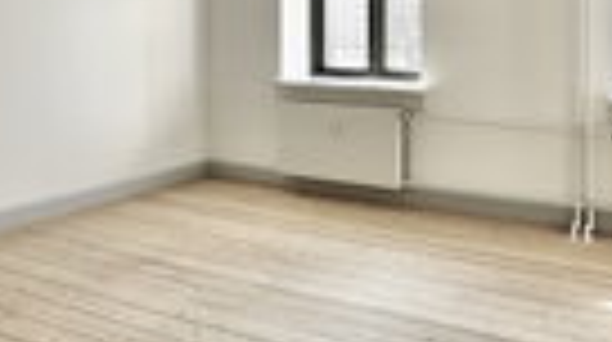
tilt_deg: -1.6
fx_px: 729
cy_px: 27
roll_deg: +0.6
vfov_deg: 25.5
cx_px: 428
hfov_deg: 44.6
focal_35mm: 45
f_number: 2.2
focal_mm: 2.22
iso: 40
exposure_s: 1/173
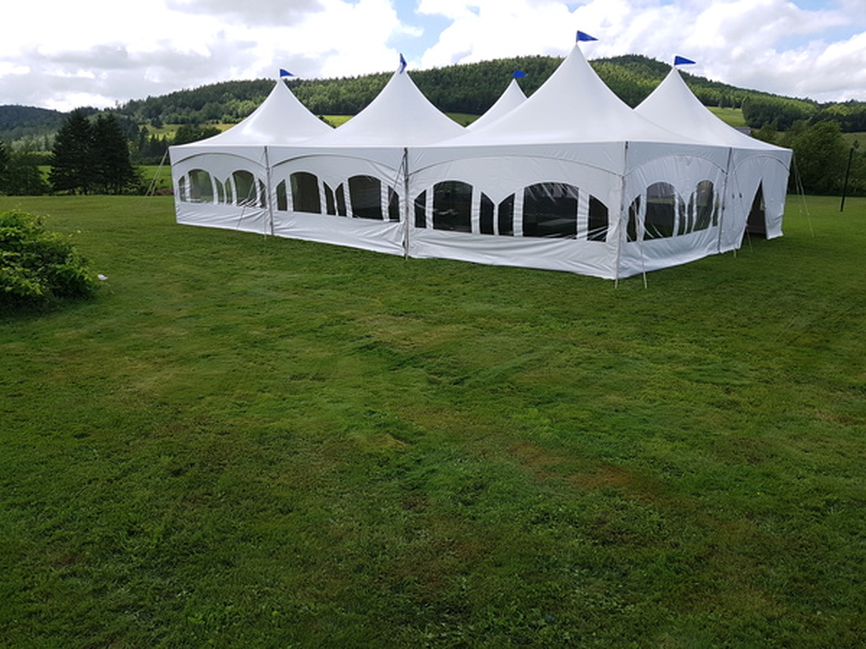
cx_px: 433
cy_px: 324
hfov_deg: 67.3
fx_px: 650
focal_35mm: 26
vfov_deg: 53.1
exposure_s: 1/1676
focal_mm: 4.2
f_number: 1.7
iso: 50
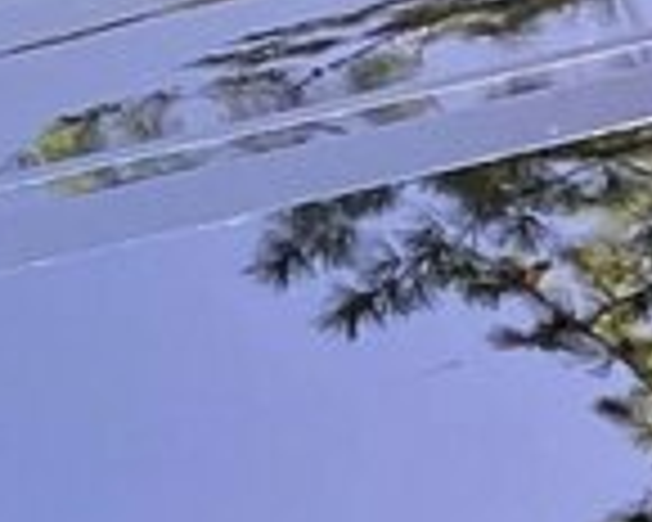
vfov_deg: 6.2
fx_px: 4824
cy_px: 576
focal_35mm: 250
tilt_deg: -35.8
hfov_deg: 7.2
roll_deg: -8.1
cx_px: -1025
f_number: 2.4
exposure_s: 1/60
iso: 50
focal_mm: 3.3
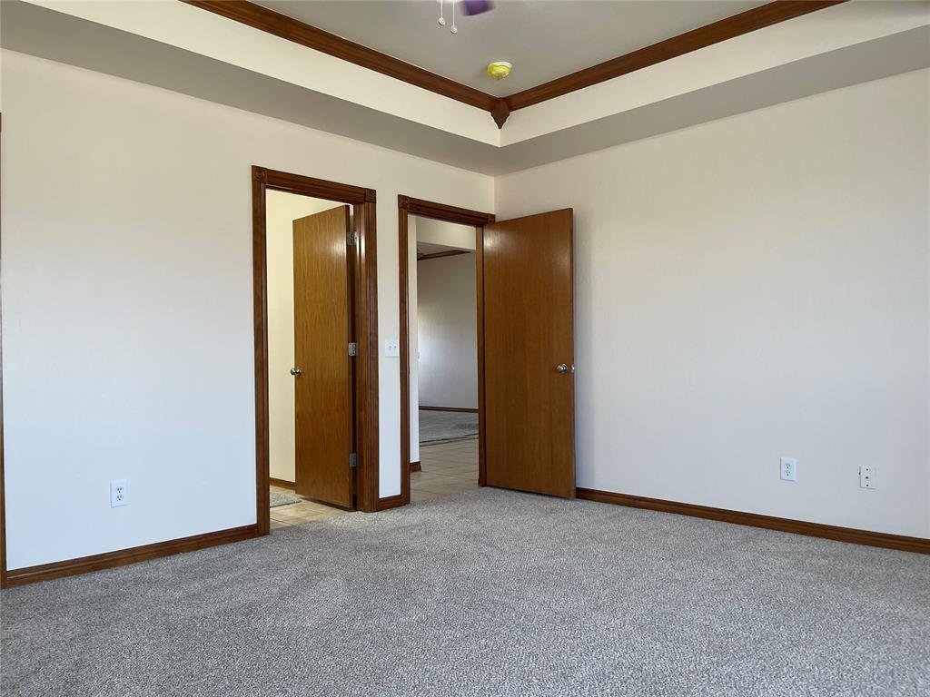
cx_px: 465
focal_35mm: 25
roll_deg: +0.4
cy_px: 348
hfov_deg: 69.4
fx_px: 672
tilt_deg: +0.4
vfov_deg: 54.9
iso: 100
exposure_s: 1/120
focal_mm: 5.1
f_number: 1.6
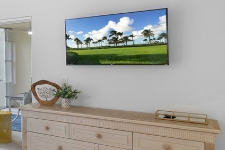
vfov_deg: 32.6
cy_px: 60
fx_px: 256
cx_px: -52
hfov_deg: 35.8
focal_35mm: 41
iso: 640
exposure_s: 1/5
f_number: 9
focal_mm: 16
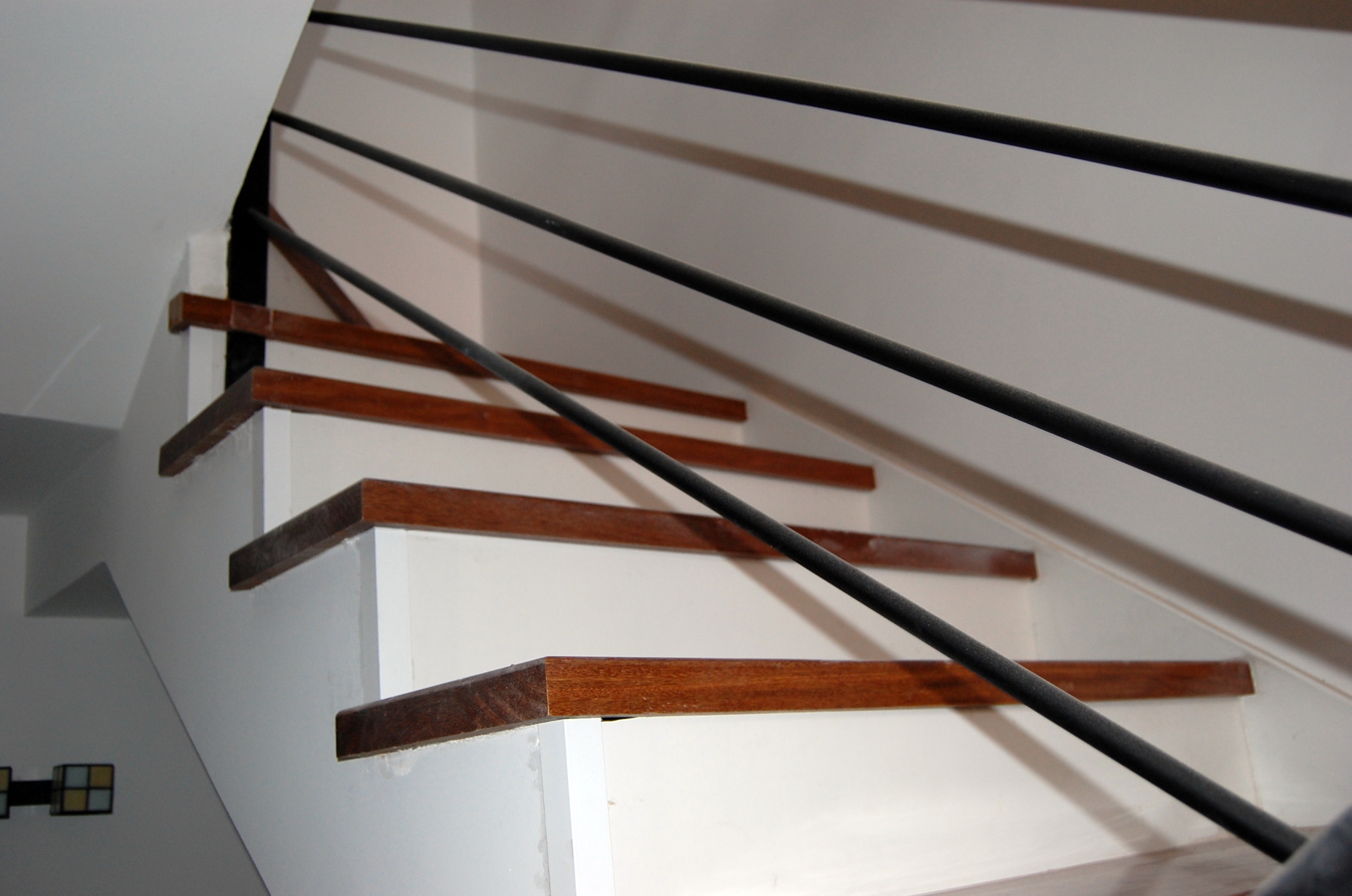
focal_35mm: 33
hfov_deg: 57.3
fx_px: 1237
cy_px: 448
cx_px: 676
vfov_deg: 39.8
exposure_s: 1/60
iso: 400
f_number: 3.8
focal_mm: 22
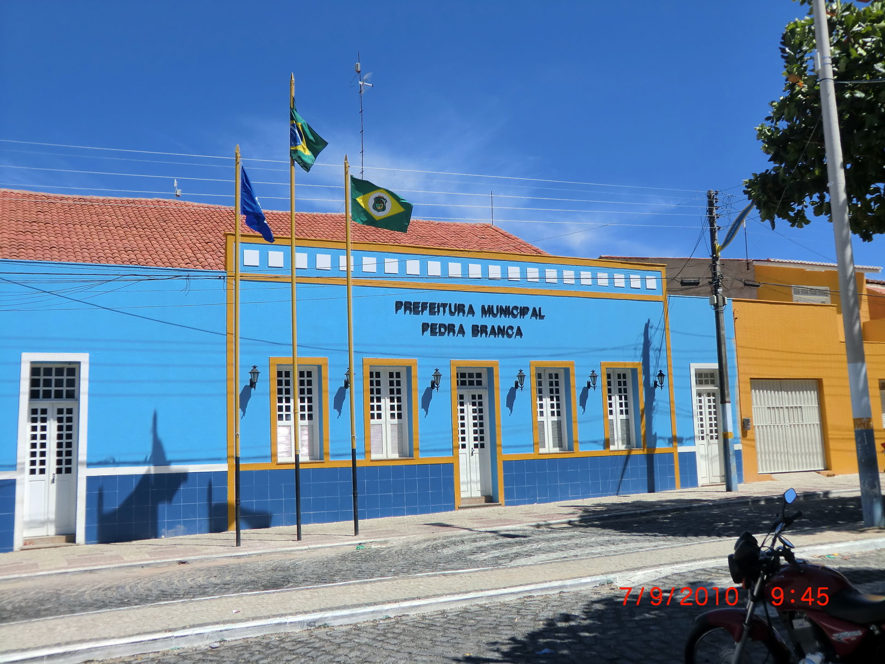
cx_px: 442
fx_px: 869
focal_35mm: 34
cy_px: 332
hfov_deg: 54.0
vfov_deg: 41.8
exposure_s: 1/200
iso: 64
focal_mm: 6.1
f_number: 8.4
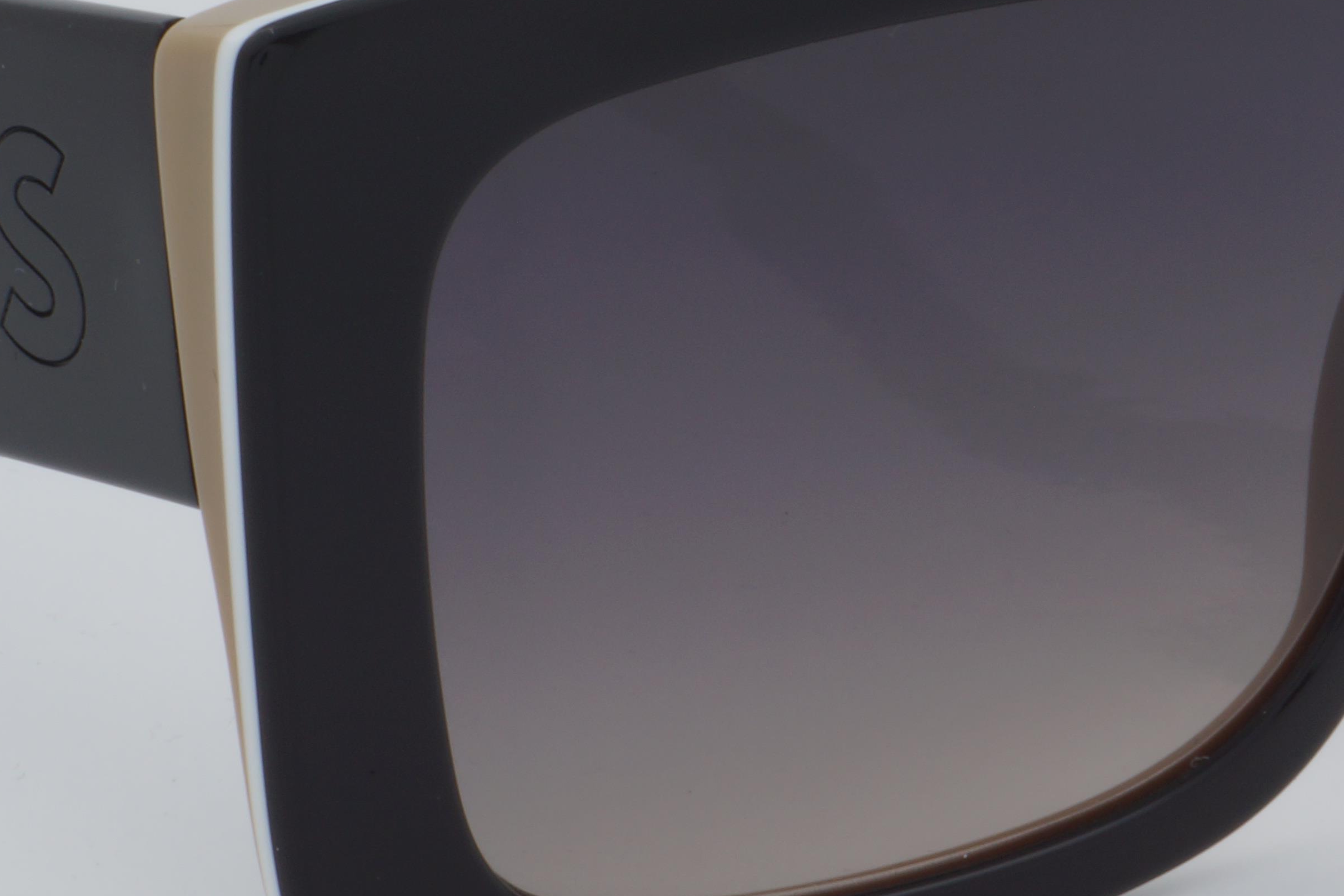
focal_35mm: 186
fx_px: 6944
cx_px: 806
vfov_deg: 7.4
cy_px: 179
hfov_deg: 11.1
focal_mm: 50
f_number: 32
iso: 100
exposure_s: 1/4
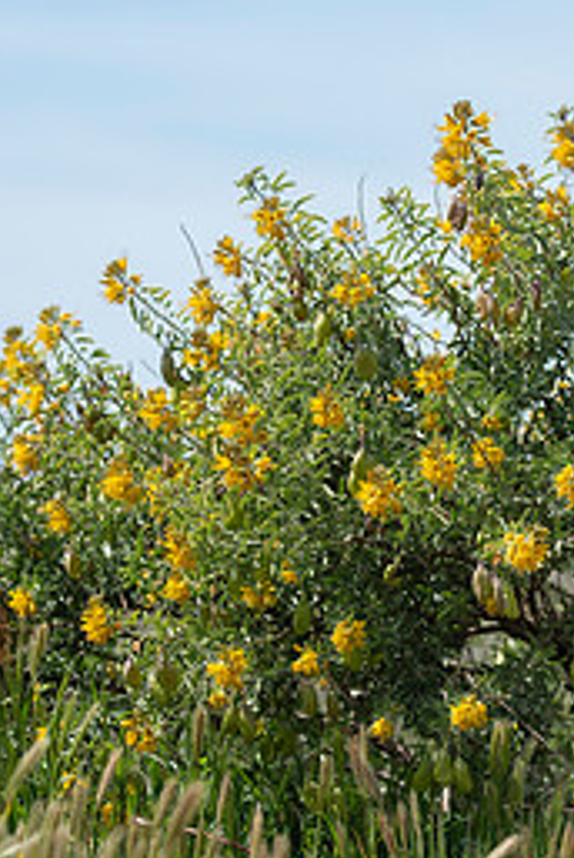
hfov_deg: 5.5
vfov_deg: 8.2
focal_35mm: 250
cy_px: 439
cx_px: 479
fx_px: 5963
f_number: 2.8
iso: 100
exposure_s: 1/1250
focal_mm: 95
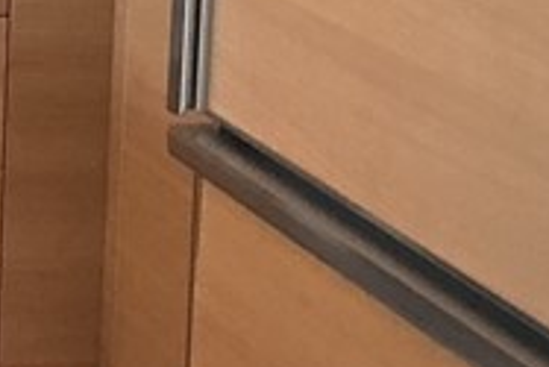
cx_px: -684
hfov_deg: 10.9
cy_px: -250
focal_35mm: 165
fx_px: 2518
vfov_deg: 8.1
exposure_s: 1/60
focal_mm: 3
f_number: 1.8
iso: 125
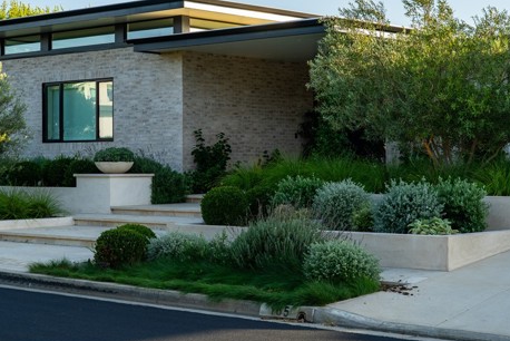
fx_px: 1049
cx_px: 196
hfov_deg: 27.2
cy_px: 140
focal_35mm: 74
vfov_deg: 18.4
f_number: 7.1
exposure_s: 1/320
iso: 400
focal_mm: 53
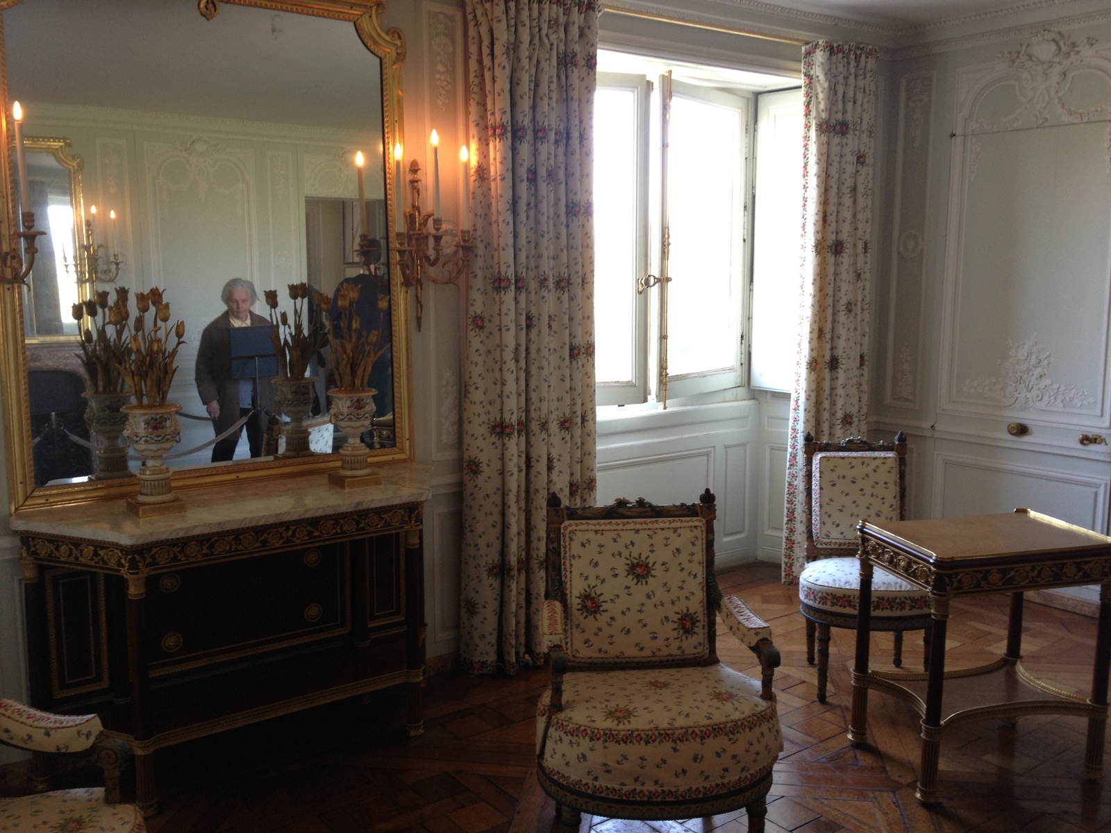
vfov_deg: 40.7
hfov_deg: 52.6
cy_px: 416
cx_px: 556
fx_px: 1123
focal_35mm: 35
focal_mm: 4.28
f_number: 2.4
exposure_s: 1/20
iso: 64
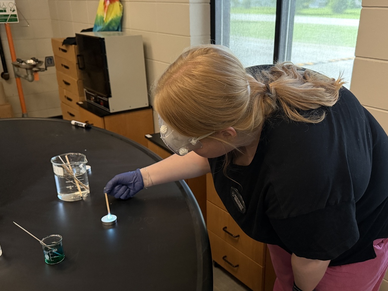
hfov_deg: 71.6
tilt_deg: -24.2
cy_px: 146
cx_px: 194
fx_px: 269
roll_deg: +0.1
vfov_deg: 56.8
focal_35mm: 24
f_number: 1.78
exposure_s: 1/30
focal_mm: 6.76
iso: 800
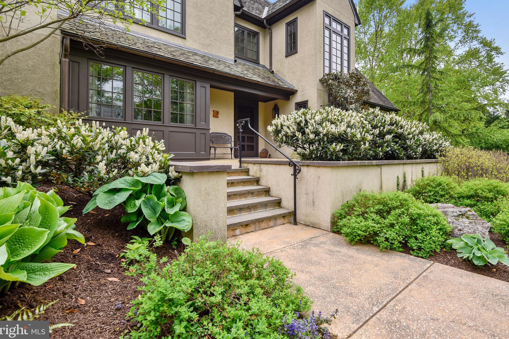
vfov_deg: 67.2
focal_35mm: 18
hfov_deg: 89.8
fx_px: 254
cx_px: 274
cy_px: 150
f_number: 5.6
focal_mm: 16
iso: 100
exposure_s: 1/125
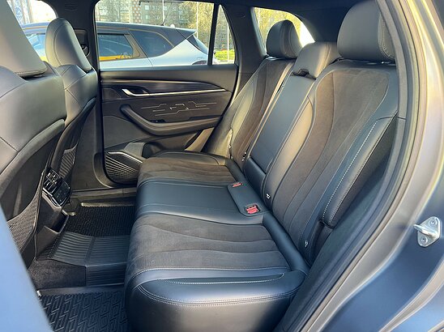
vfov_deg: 53.0
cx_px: 222
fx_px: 333
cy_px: 166
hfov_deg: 67.3
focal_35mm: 26
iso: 160
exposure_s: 1/60
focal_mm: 5.7
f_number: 1.5
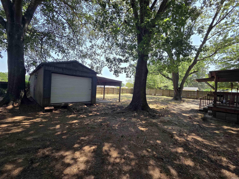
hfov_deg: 106.2
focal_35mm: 13
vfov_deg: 89.9
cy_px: 90
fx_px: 90
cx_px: 120
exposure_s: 1/476
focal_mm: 2.2
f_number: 2.2
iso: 50
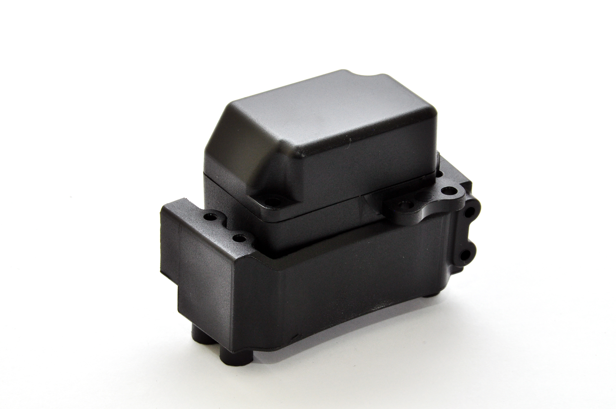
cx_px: 308
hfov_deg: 11.8
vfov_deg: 7.9
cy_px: 204
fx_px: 2974
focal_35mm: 174
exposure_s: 1/60
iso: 400
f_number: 22
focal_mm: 116
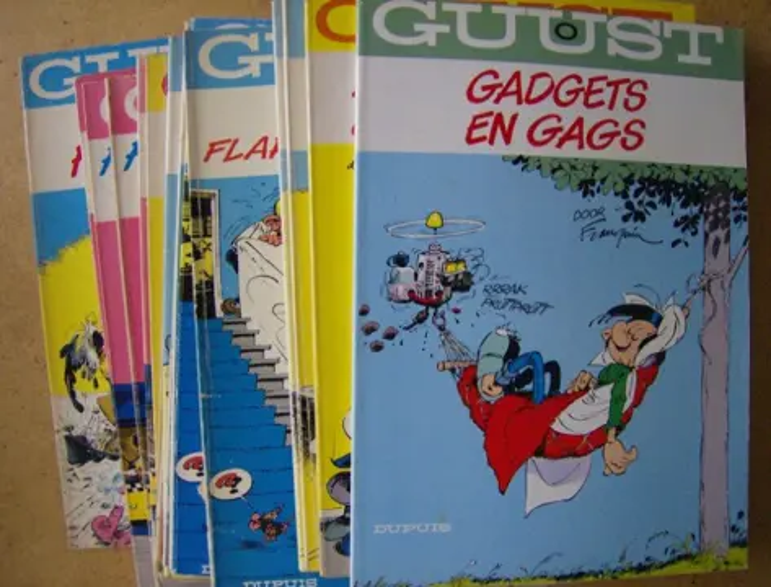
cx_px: 386
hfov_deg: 51.1
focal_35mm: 36
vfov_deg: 40.0
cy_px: 294
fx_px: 806
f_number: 2.8
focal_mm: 6
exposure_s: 1/48.5
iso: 200
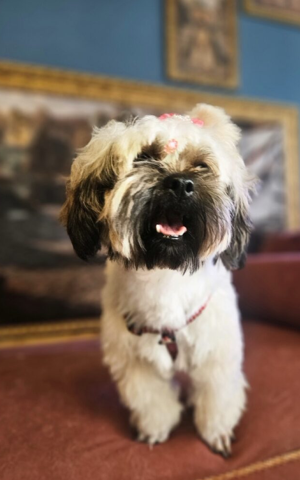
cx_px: 171
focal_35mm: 25
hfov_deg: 49.1
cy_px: 236
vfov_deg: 72.6
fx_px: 327
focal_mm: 5.4
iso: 400
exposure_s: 1/240
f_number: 1.8
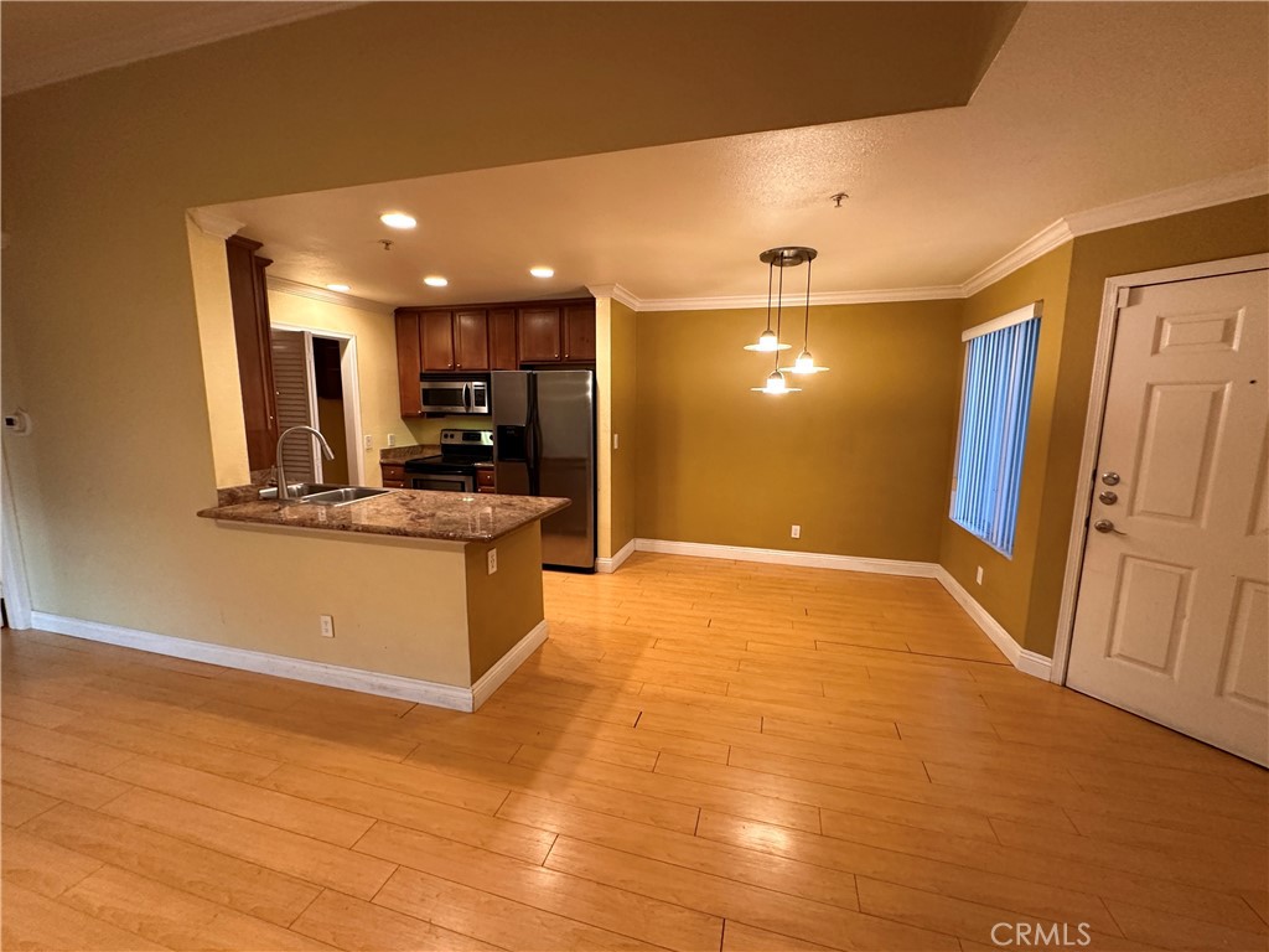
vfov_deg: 85.7
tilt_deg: -8.4
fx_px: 513
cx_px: 634
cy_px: 476
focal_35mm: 14
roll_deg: -1.0
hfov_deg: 102.1
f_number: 2.2
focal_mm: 2.22
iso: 400
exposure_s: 1/60
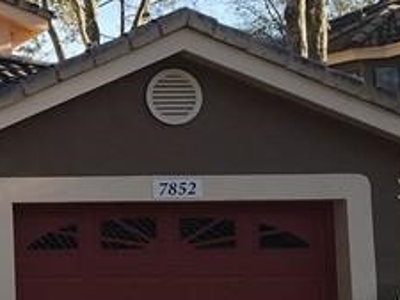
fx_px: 1526
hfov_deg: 13.3
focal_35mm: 132
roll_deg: +1.0
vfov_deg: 11.2
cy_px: 186
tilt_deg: +5.0
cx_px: -345
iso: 25
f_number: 2.2
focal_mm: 4.15
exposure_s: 1/516
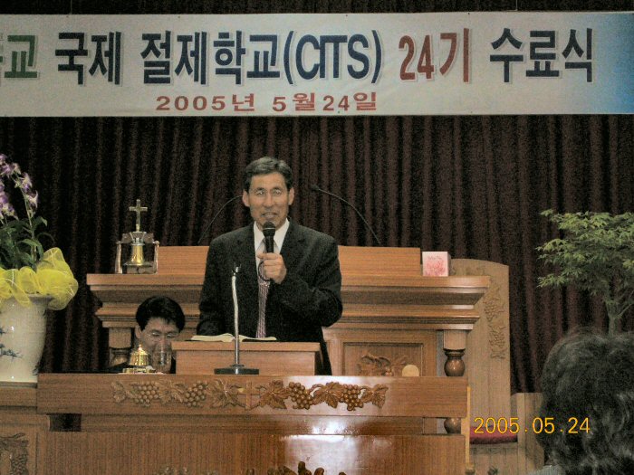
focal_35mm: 105
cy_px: 238
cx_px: 317
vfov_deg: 14.1
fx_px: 1923
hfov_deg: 18.7
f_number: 4.9
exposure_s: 1/60.1
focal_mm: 16.2
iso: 200
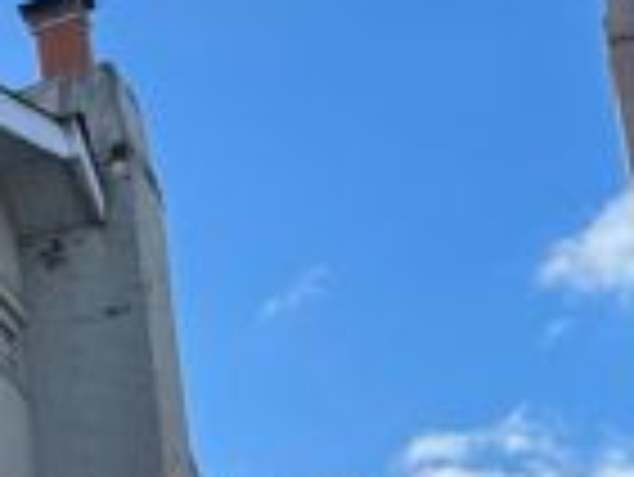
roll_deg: -1.4
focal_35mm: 109
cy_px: 652
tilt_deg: +15.7
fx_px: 1998
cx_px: -697
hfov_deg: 14.4
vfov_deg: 13.1
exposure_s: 1/2252
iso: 80
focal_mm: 6.86
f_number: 1.78
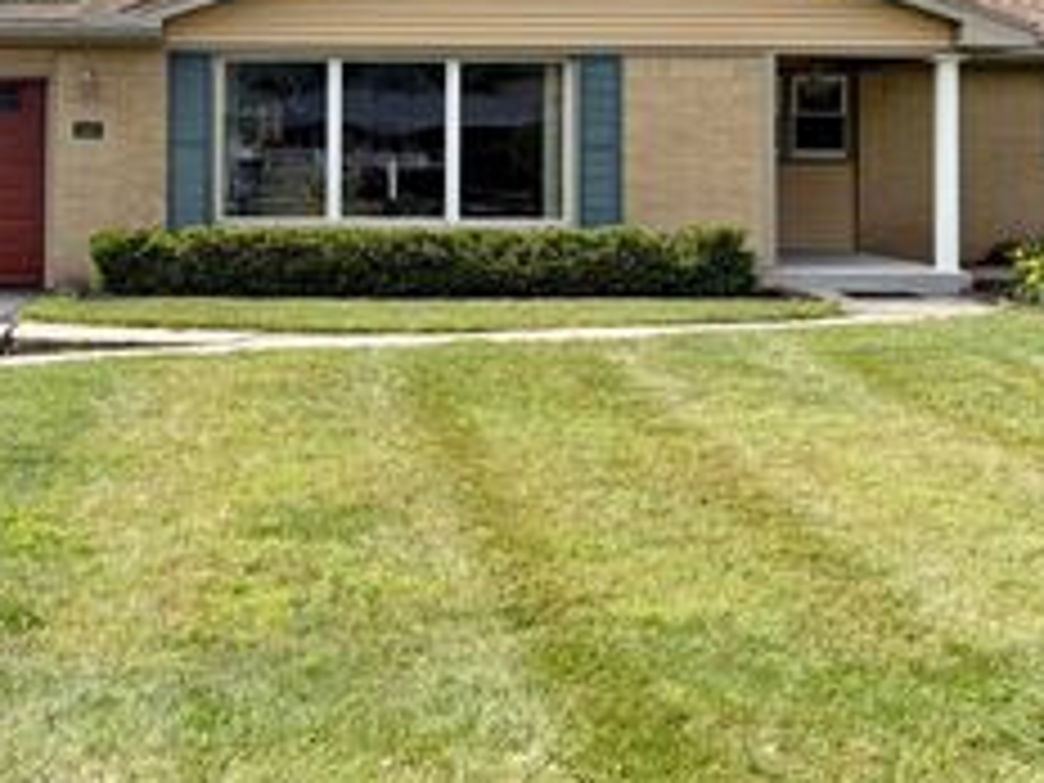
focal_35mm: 56
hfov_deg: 33.7
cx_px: 279
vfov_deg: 25.5
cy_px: 128
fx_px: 1689
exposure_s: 1/2747
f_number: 1.6
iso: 64
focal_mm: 5.96
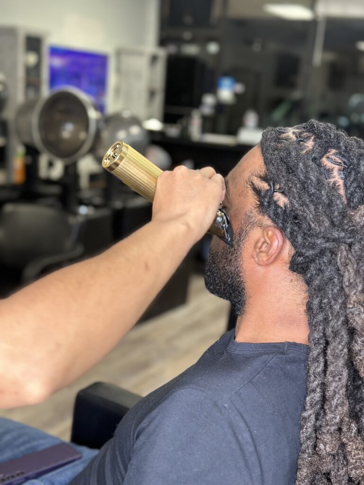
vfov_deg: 39.7
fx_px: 673
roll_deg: -4.8
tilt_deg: -12.5
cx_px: 182
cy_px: 242
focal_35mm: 48
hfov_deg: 30.3
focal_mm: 6.86
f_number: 1.78
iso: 100
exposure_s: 1/60
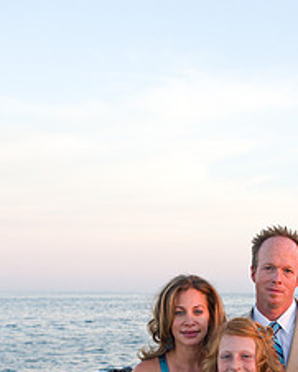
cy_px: 364
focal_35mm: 71
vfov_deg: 25.5
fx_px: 782
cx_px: 228
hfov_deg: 21.4
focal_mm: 38
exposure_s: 1/200
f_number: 5.6
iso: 800
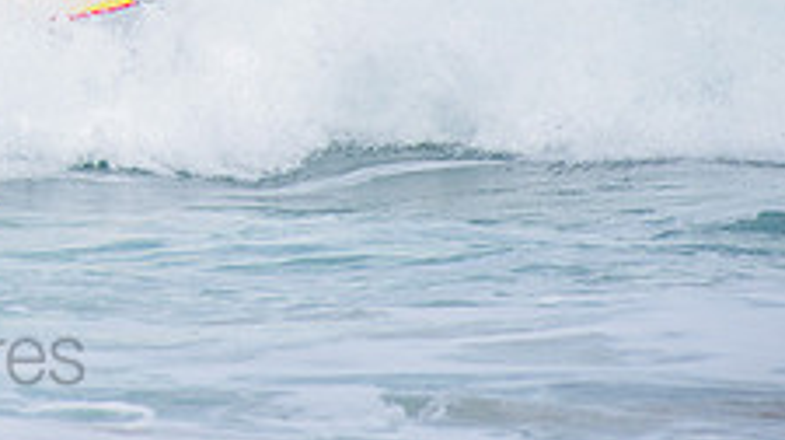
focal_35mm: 1352
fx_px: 28112
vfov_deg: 0.9
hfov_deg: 1.6
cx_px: -185
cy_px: -225
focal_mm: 500
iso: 250
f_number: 5.6
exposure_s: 1/2000
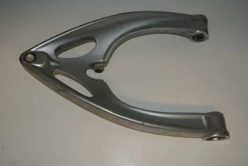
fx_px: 234
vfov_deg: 38.9
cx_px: 132
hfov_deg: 55.7
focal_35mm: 34
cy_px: 84
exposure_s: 1/60
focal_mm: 11.8
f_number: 3.8
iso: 200
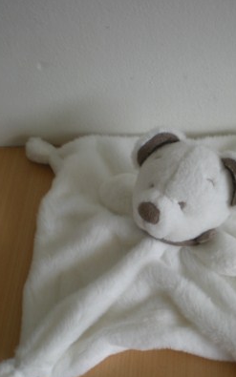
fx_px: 545
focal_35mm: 53
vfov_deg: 37.9
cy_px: 239
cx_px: 174
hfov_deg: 24.2
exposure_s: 1/81.8
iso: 64
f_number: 3.1
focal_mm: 6.3
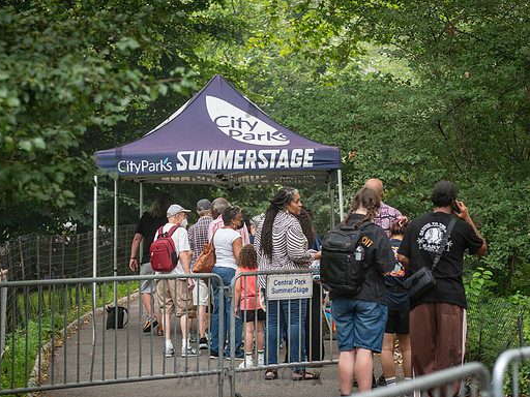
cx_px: 252
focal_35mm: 122
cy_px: 199
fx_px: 1868
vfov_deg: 12.1
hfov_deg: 16.1
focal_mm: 112
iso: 1000
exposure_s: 1/640
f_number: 3.5
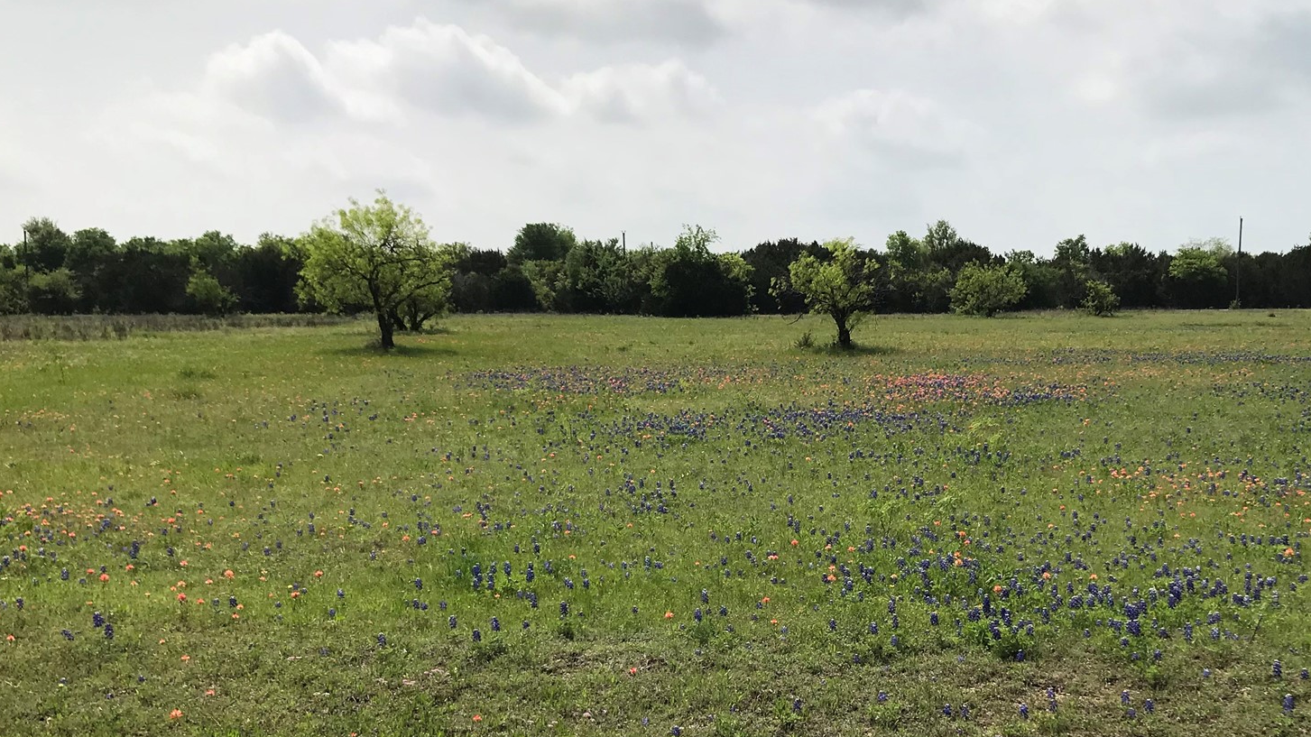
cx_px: 814
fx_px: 1495
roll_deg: -0.5
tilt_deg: -9.2
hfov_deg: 47.0
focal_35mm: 43
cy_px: 574
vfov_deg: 27.2
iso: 20
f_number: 1.8
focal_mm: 3.99
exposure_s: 1/5051
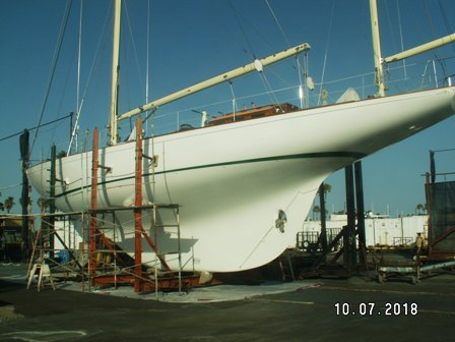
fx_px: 460
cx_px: 228
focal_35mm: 35
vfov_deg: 40.7
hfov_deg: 52.6
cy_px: 171
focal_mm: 5.86
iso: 50
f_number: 8
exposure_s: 1/400
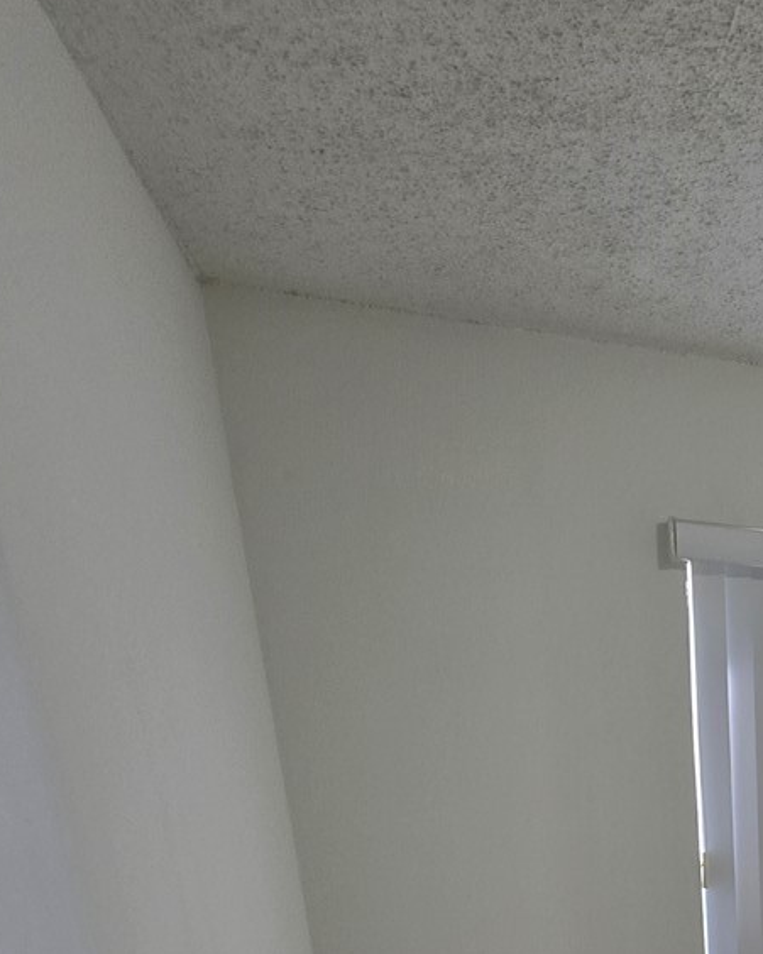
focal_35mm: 36
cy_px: 1165
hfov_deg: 33.3
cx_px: 922
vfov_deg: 37.2
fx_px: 1016
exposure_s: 1/120
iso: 80
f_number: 1.9
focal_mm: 2.2
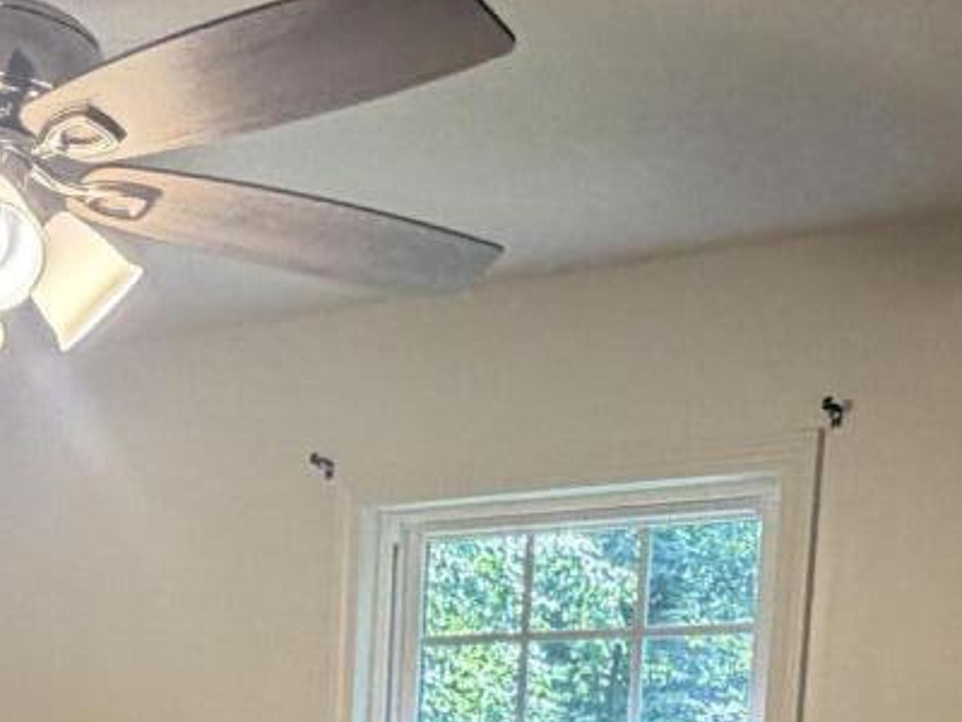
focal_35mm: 70
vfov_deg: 18.1
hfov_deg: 27.1
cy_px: 1165
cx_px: 147
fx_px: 1945
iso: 160
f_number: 2.2
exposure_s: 1/60
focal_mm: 2.22
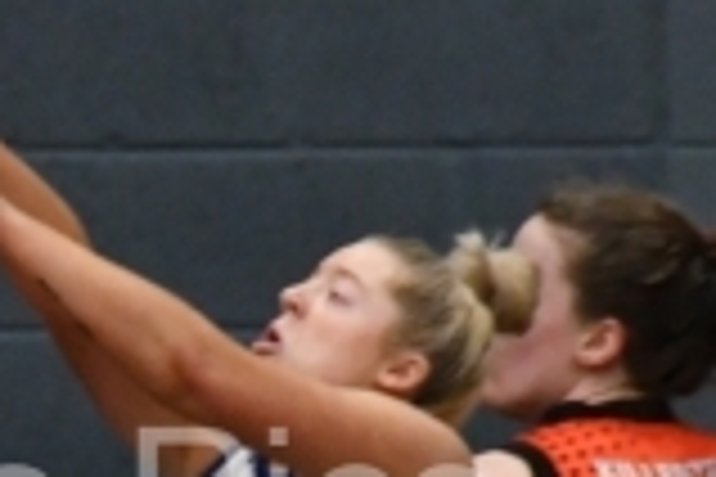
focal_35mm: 1505
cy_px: 524
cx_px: -266
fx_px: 29930
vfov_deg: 0.9
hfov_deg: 1.4
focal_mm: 200
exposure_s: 1/500
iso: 5600
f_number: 5.6
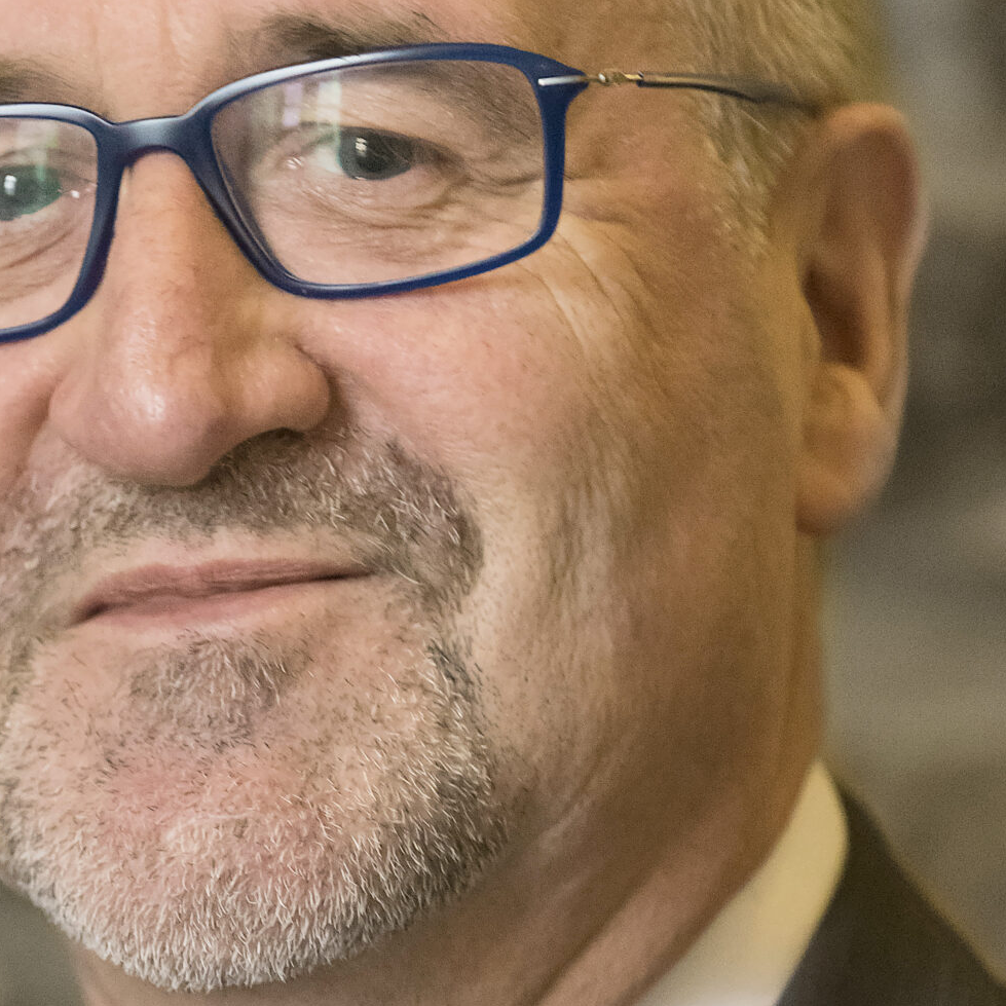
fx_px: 9502
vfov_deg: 6.1
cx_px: 341
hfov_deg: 6.1
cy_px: 761
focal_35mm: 289
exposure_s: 1/125
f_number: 4
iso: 9000
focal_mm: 130
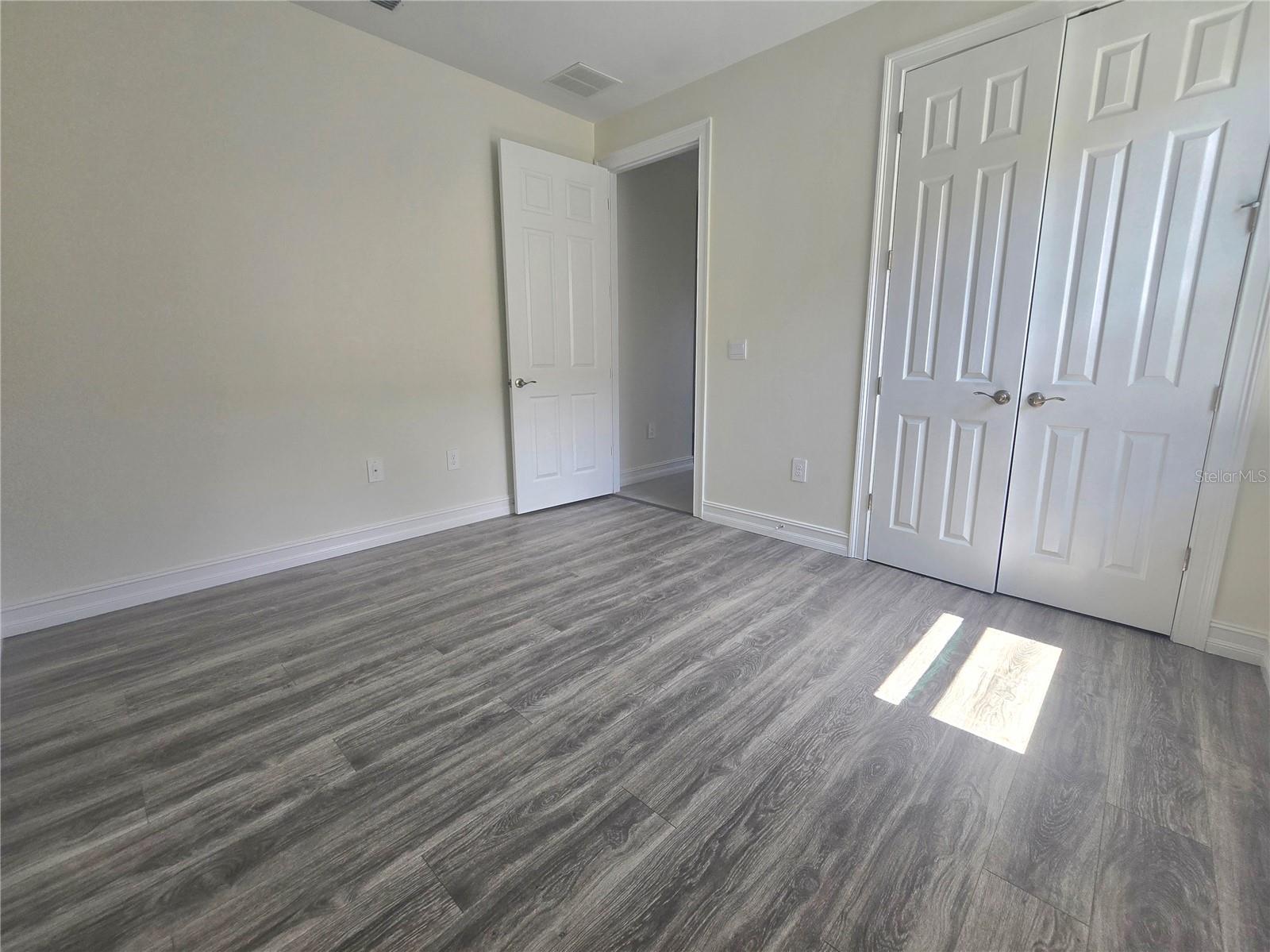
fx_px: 477
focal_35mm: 13
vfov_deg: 89.9
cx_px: 635
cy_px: 476
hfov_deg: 106.2
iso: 100
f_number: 2.2
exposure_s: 1/120
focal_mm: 2.2
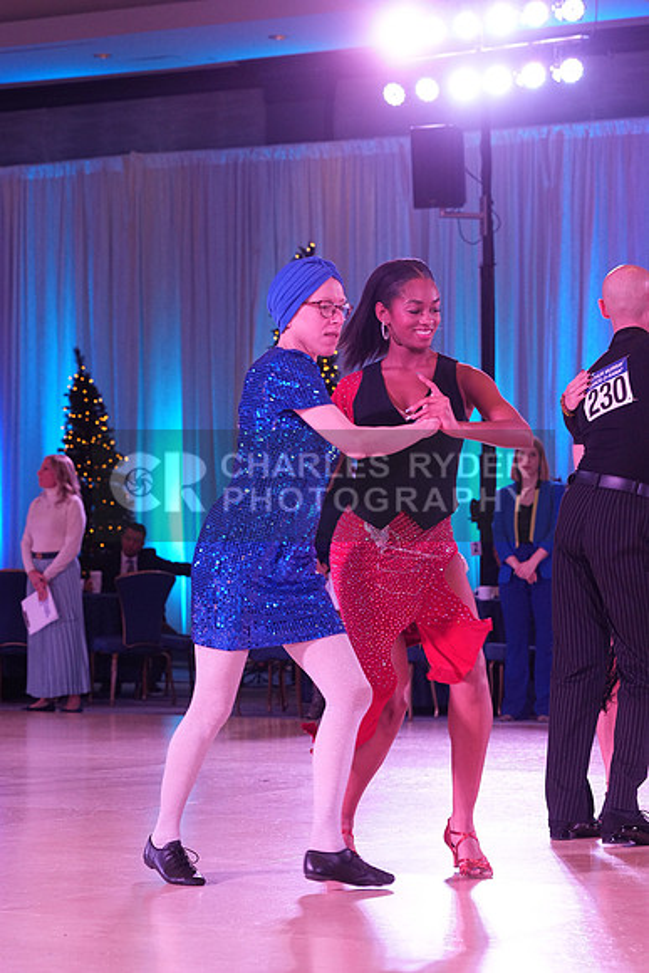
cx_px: 324
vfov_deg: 22.1
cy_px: 486
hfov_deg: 14.9
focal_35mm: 92
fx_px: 2486
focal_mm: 92
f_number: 5.6
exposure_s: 1/200
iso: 2500
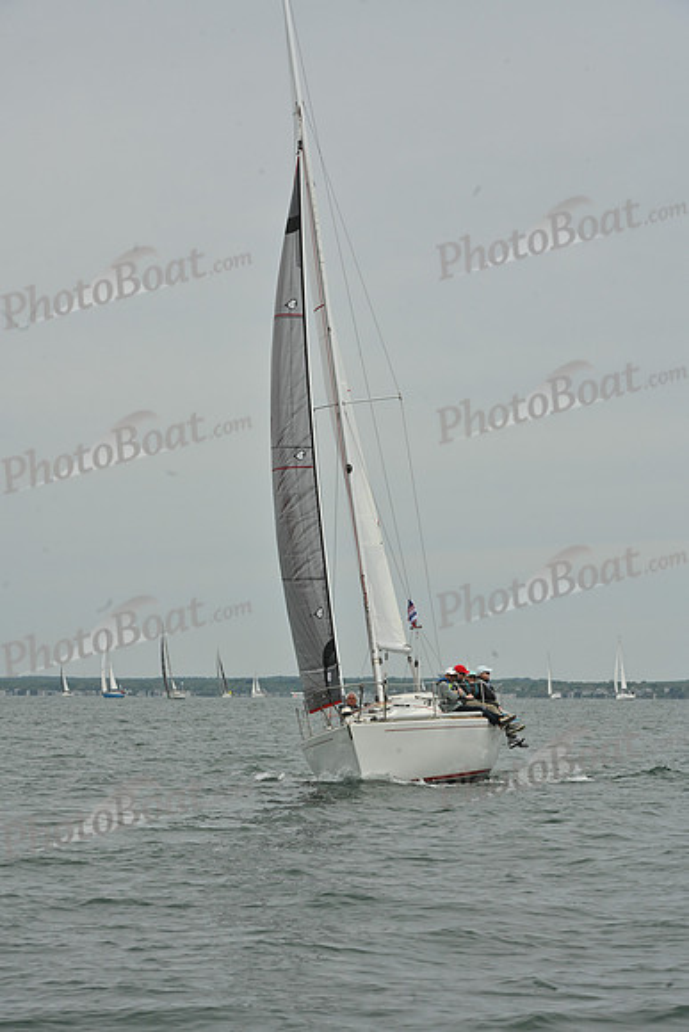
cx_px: 344
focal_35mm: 140
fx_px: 4016
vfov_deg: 14.7
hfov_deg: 9.8
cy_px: 516
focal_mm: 140
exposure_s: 1/800
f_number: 14
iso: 320
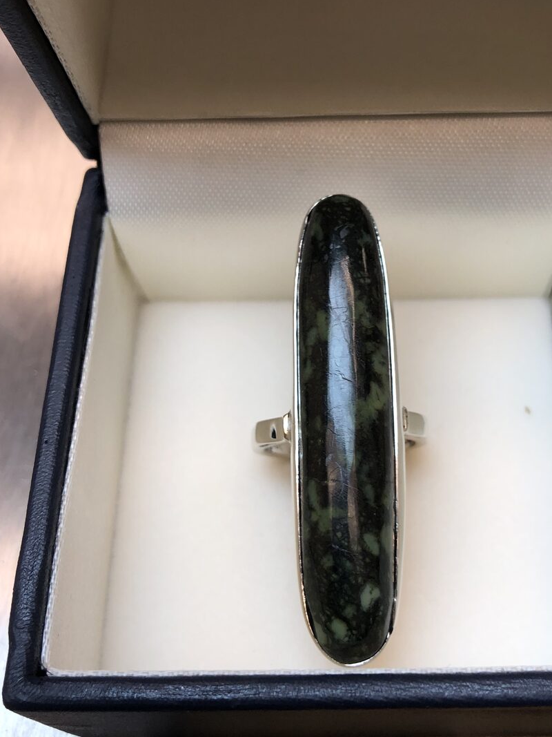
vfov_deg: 44.8
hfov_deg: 34.0
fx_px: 893
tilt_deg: -61.2
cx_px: 375
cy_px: 361
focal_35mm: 42
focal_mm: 4
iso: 20
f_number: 1.8
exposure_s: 1/126
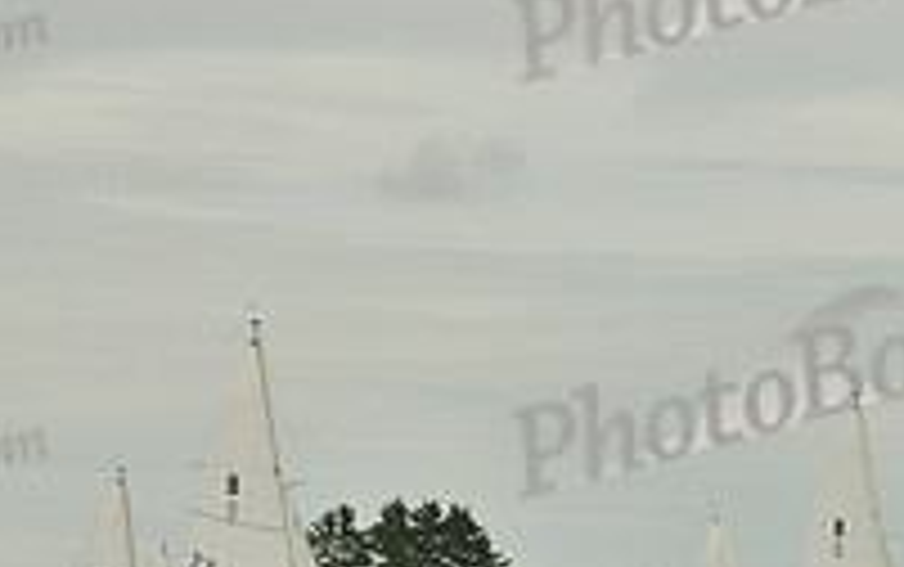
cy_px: 677
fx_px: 9049
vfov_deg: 3.6
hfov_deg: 5.7
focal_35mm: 367
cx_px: 283
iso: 400
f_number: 4.5
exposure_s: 1/5000
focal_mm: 125
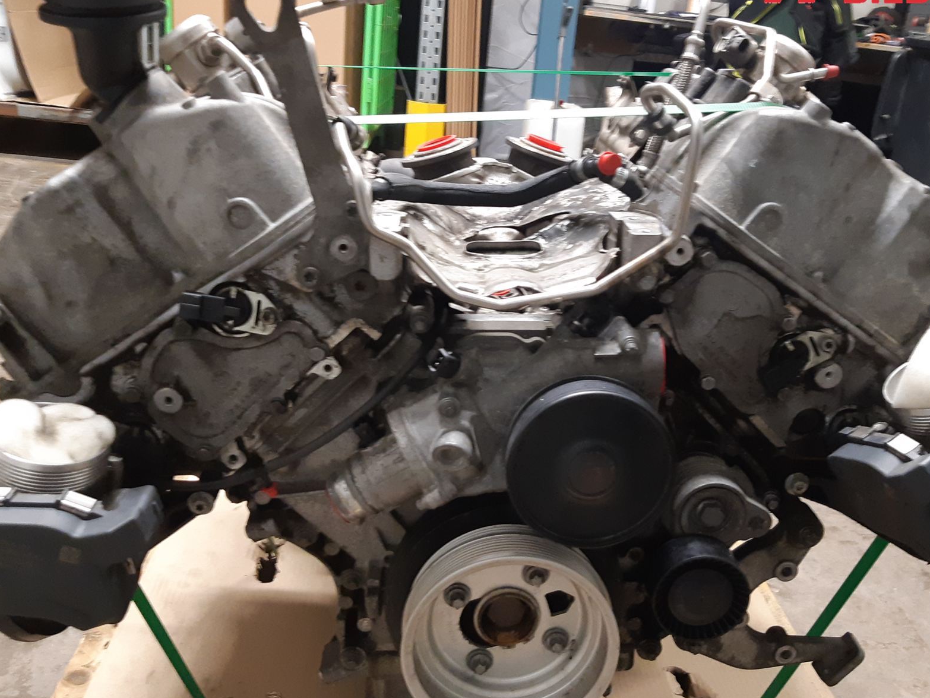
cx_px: 520
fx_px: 914
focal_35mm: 34
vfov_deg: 41.8
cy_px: 359
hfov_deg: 53.8
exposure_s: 1/25
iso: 250
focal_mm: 3.93
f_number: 1.7
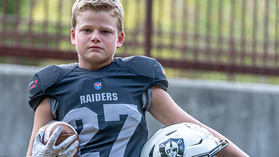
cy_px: 119
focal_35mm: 228
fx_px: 1687
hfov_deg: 9.5
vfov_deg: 5.3
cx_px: 97
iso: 640
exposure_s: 1/320
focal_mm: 137
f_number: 2.8
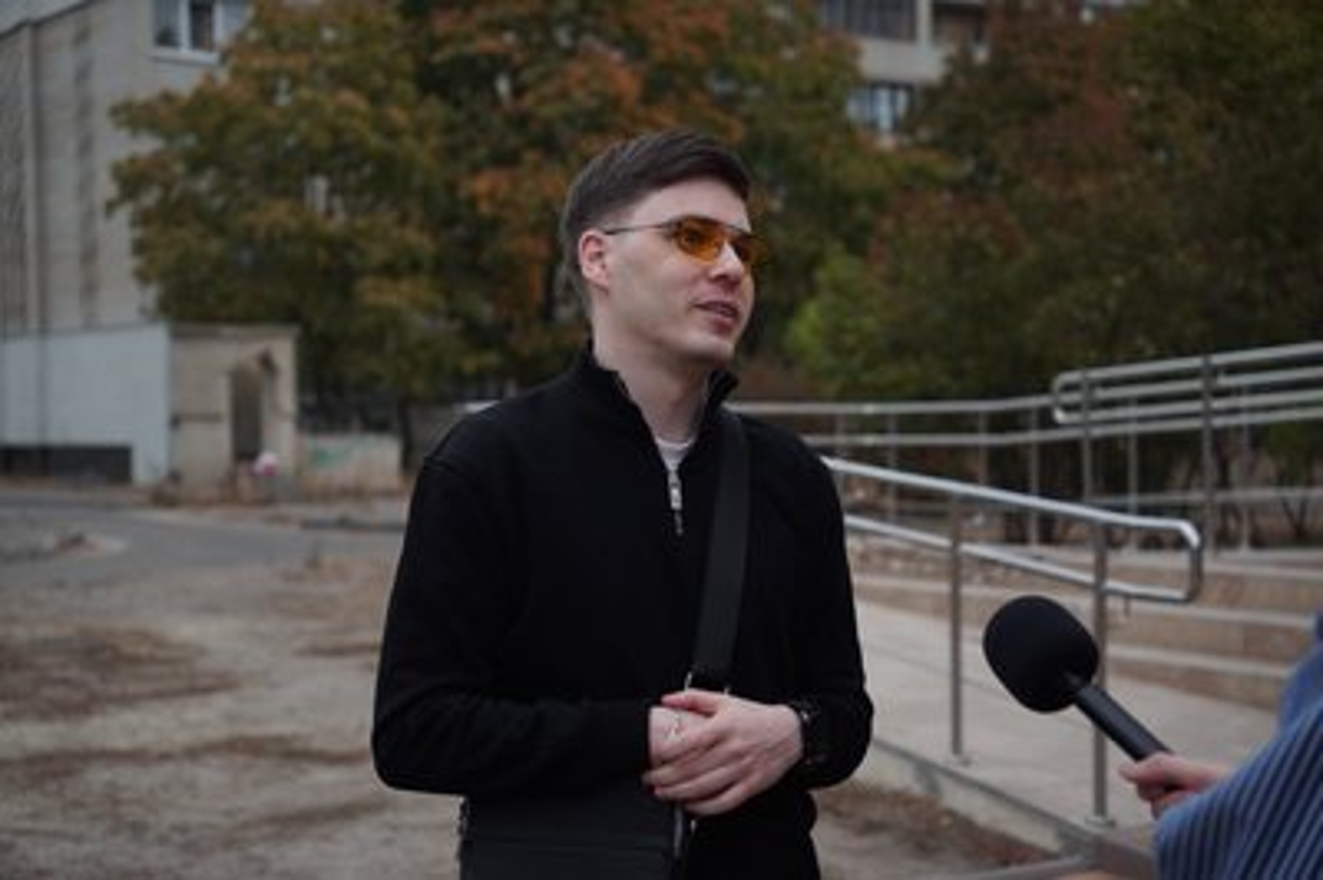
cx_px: 662
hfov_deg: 35.2
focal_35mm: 57
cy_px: 440
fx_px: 2087
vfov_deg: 23.8
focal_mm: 37.9
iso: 100
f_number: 2.8
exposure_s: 1/100
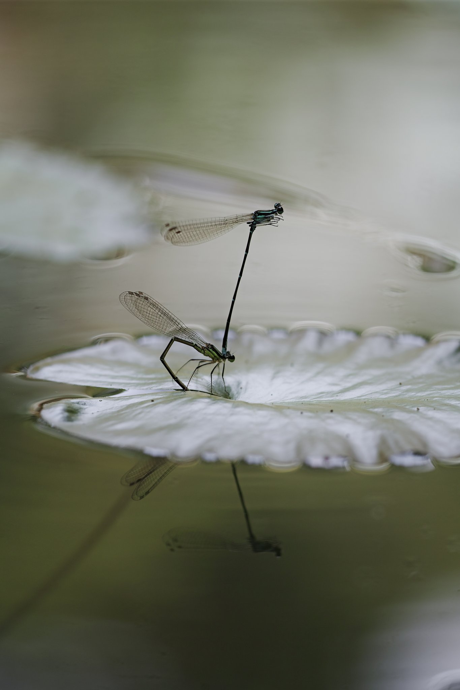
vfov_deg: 10.3
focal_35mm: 200
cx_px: 230
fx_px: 3834
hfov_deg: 6.9
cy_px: 345
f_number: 3.2
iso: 100
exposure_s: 1/200
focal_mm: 150
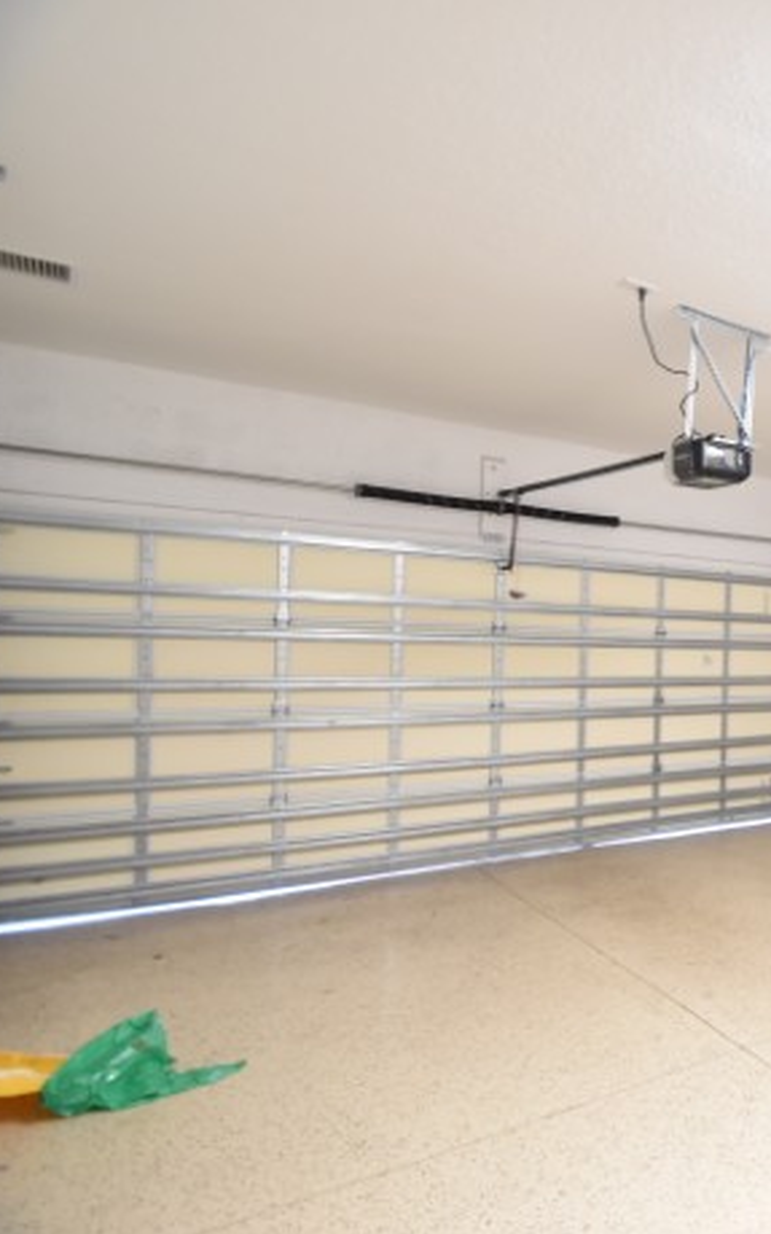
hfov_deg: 37.2
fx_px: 807
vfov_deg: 74.7
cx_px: 948
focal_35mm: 24
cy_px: 643
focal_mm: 10
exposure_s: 1/15
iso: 800
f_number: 3.5
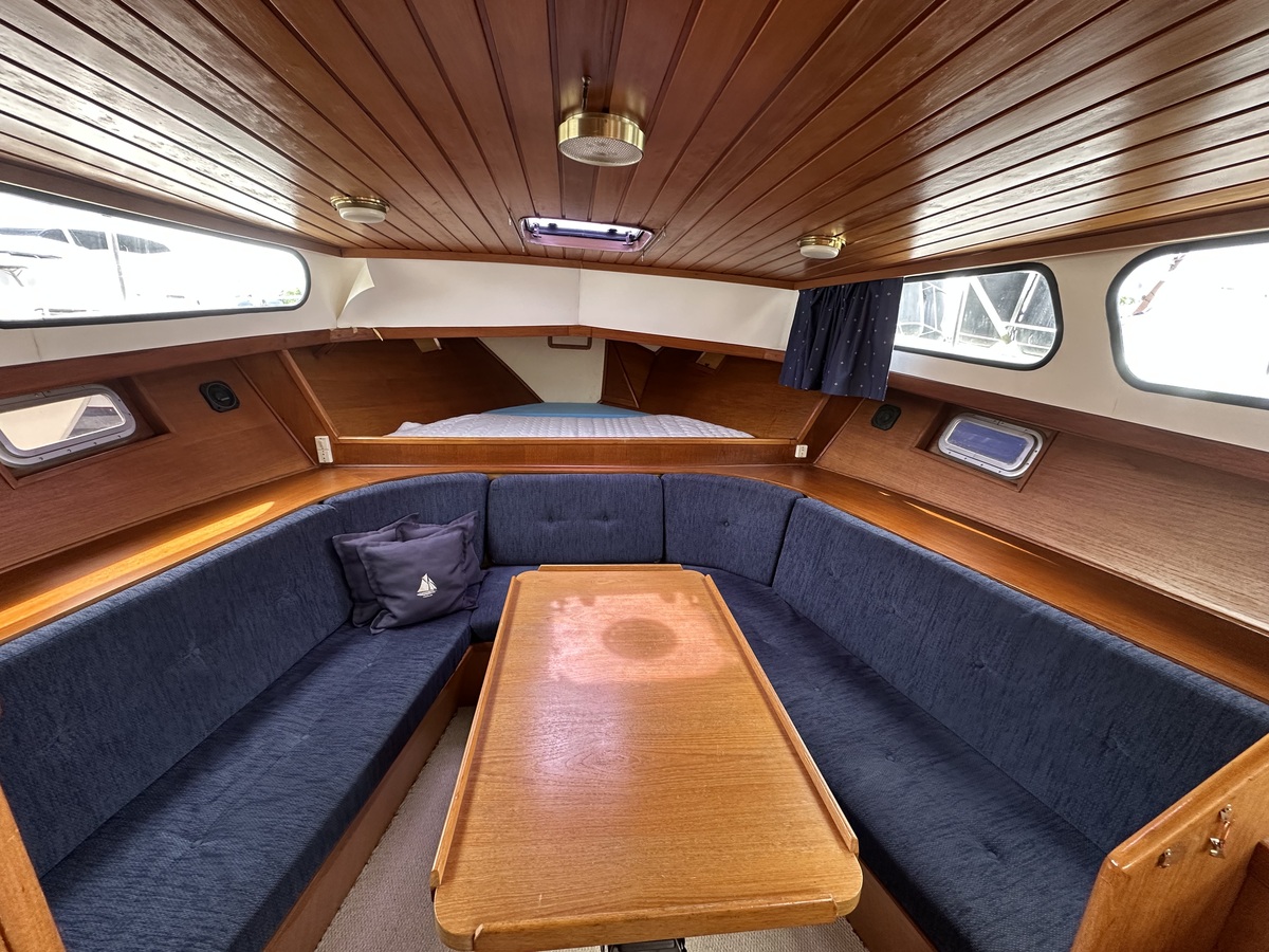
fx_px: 513
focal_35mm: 14
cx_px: 634
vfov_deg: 85.7
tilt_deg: -14.3
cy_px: 476
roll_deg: -2.3
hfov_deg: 102.1
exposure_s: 1/99
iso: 250
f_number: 2.2
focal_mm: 2.22
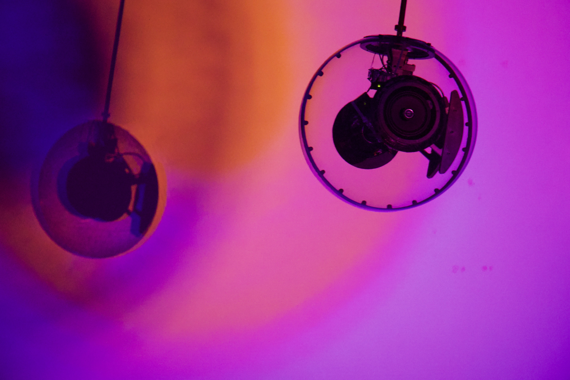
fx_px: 1900
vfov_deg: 11.4
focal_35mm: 120
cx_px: 285
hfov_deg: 17.1
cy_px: 190
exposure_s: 1/40
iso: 8000
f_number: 7.1
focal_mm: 80
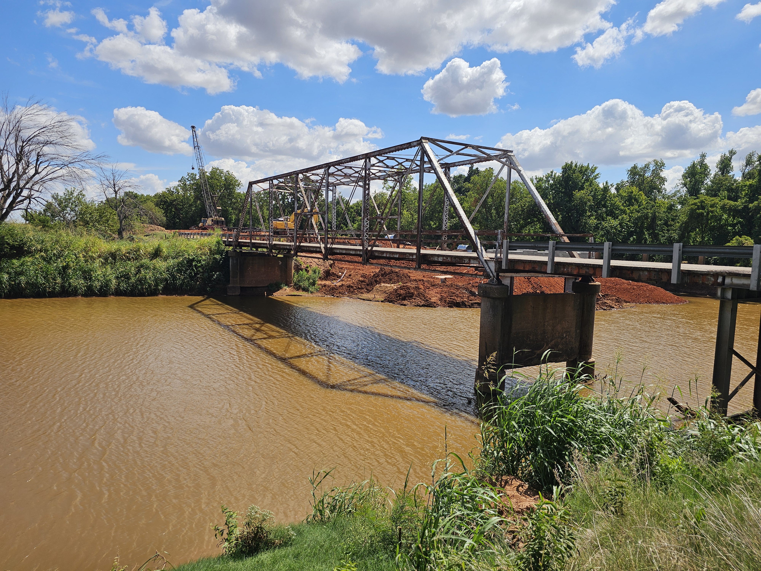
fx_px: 506
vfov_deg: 58.9
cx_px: 380
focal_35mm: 23
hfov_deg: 73.9
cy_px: 286
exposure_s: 1/1135
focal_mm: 6.3
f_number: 1.7
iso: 10
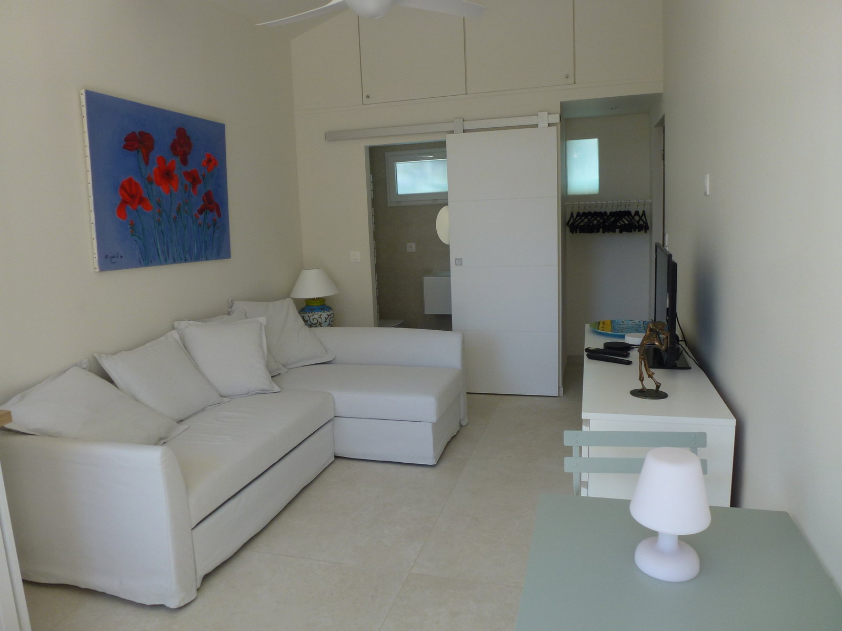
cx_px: 421
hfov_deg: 71.6
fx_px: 584
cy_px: 316
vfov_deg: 56.8
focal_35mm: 24
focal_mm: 4.3
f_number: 3.3
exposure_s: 1/125
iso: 100
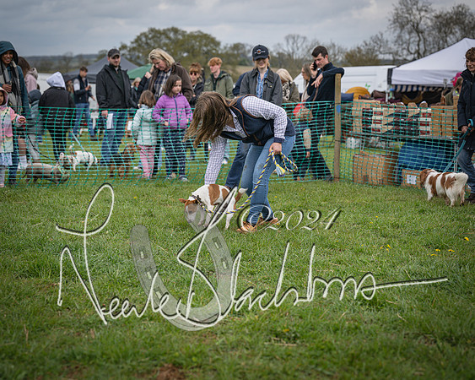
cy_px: 190
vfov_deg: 19.4
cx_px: 238
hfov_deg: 24.2
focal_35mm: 79
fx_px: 1108
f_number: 4
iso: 400
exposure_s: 1/3200
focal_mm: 70
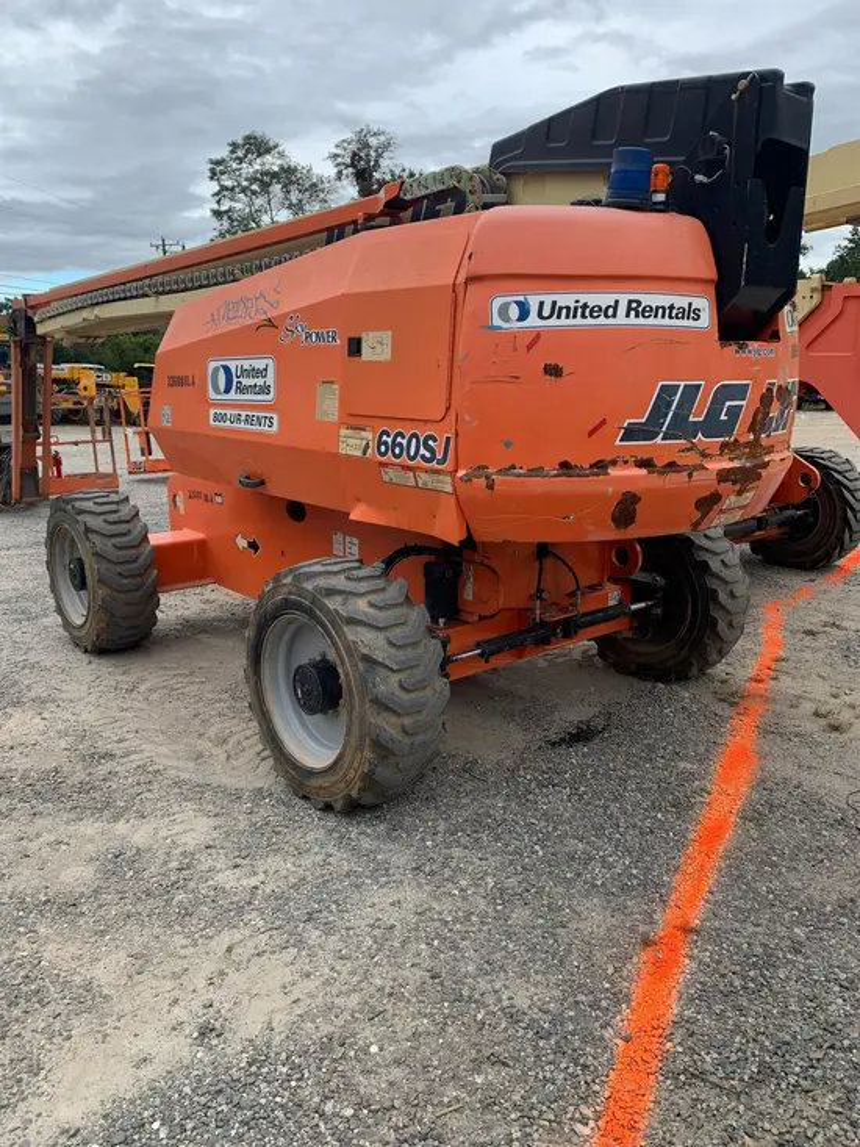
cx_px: 430
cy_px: 574
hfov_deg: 53.1
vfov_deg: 67.3
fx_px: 861
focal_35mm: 26
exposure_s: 1/236
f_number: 1.8
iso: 25
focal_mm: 4.25
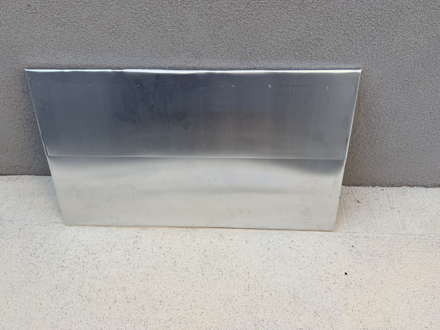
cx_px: 220
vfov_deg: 56.8
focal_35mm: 24
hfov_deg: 71.6
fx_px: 305
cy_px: 165
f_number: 1.78
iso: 64
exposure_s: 1/259
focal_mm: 6.76
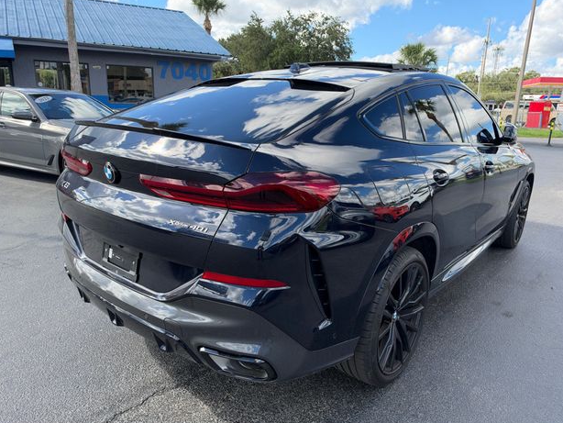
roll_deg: -1.8
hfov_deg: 69.4
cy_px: 216
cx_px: 291
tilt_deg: -14.4
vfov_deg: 54.9
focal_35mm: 25
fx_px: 407
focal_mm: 6.93
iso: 100
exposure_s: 1/1330
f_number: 1.8
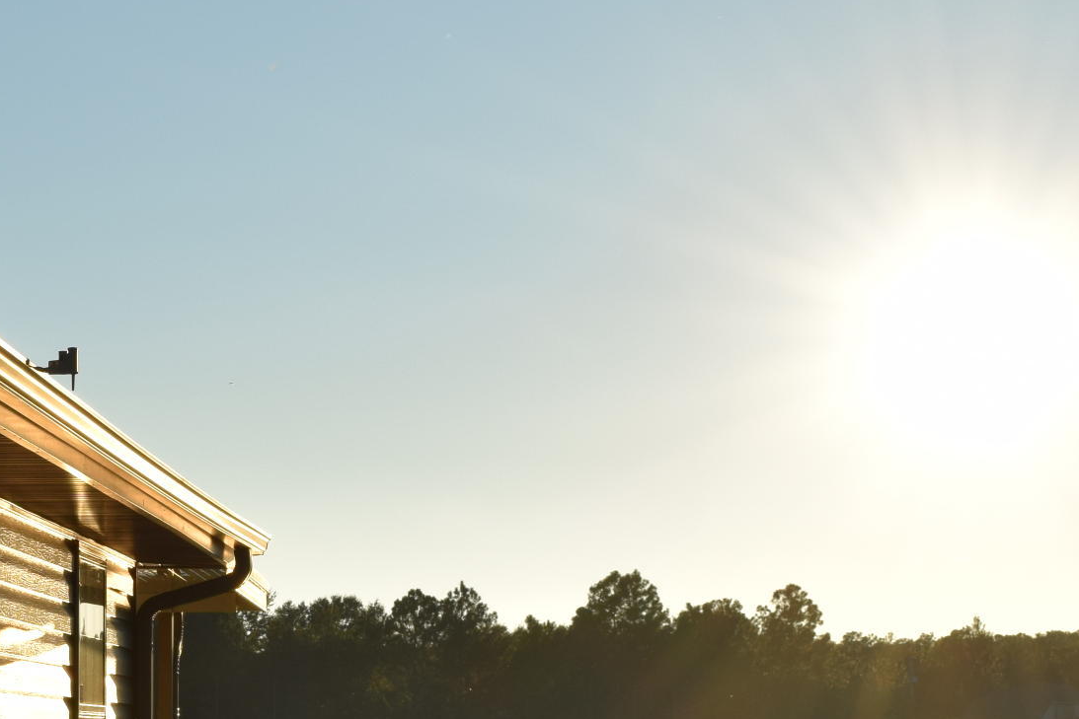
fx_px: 3578
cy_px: 668
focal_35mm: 119
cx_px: 224
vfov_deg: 11.4
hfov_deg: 17.0
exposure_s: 1/640
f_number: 13
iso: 200
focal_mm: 29
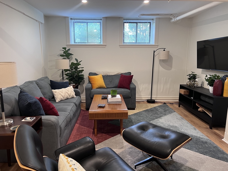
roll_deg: +0.4
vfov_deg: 53.1
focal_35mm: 26
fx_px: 171
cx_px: 114
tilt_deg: -9.9
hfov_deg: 67.3
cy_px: 86
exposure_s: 1/60
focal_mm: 5.7
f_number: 1.5
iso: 160
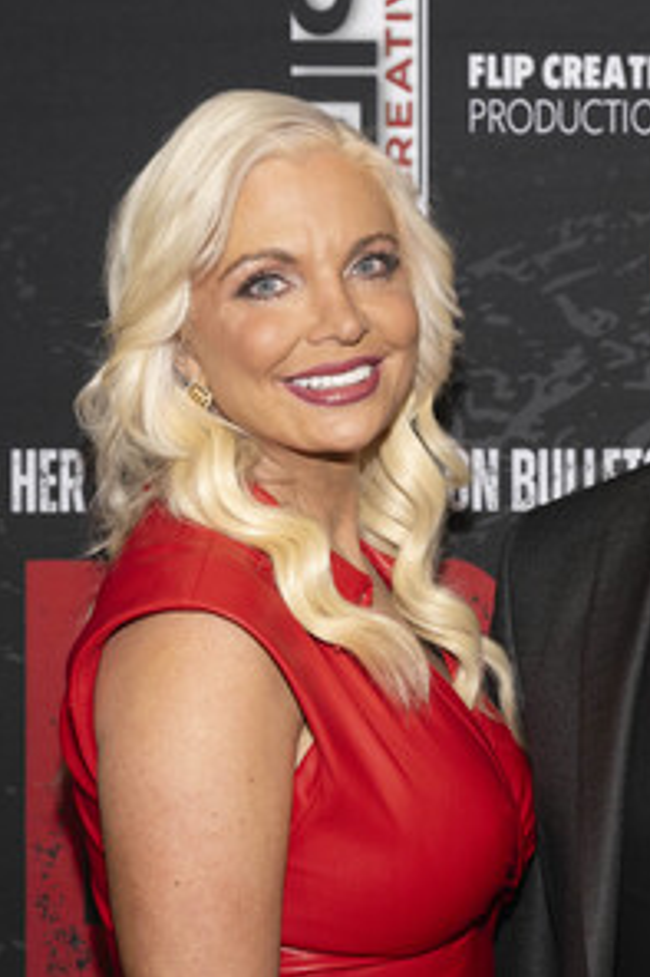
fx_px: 2766
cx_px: 602
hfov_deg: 13.3
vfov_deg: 20.0
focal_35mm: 102
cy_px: 485
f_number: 5.6
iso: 800
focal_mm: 67
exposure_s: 1/200
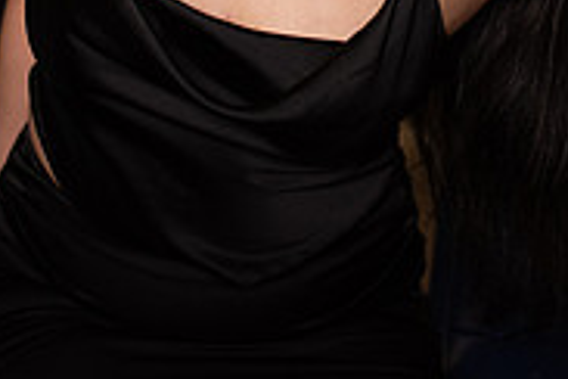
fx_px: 1751
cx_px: 360
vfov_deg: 11.7
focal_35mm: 111
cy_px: -210
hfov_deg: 18.4
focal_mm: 35
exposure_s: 1/640
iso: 500
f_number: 1.4
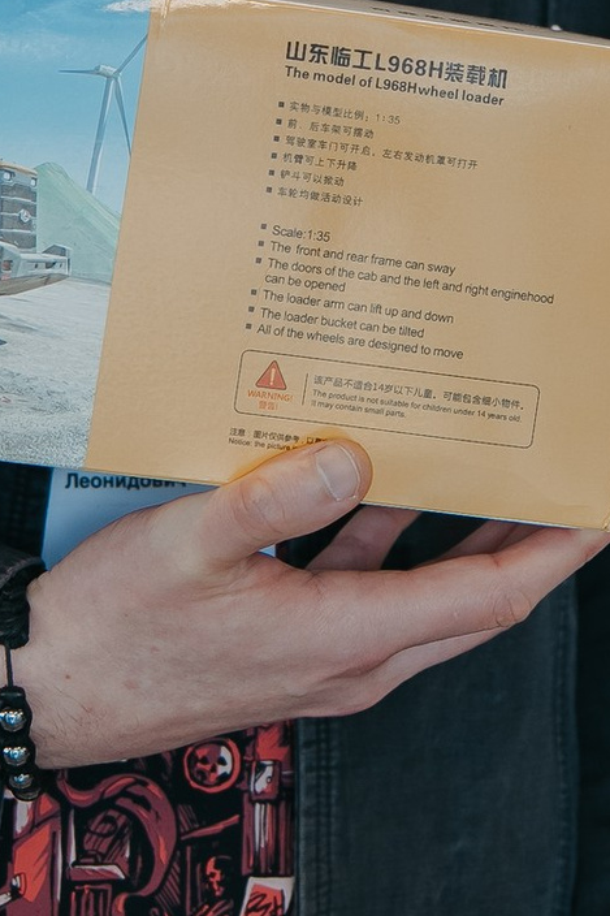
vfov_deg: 10.6
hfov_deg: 7.2
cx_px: 470
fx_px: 4857
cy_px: -73
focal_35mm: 191
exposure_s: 1/100
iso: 100
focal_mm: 35
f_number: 2
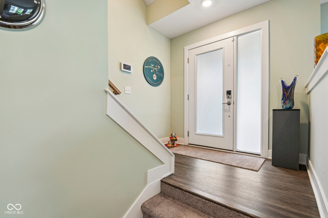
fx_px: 146
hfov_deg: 96.7
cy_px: 109
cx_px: 164
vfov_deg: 73.7
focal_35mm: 16
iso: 160
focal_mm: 16
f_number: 8
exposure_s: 1/15
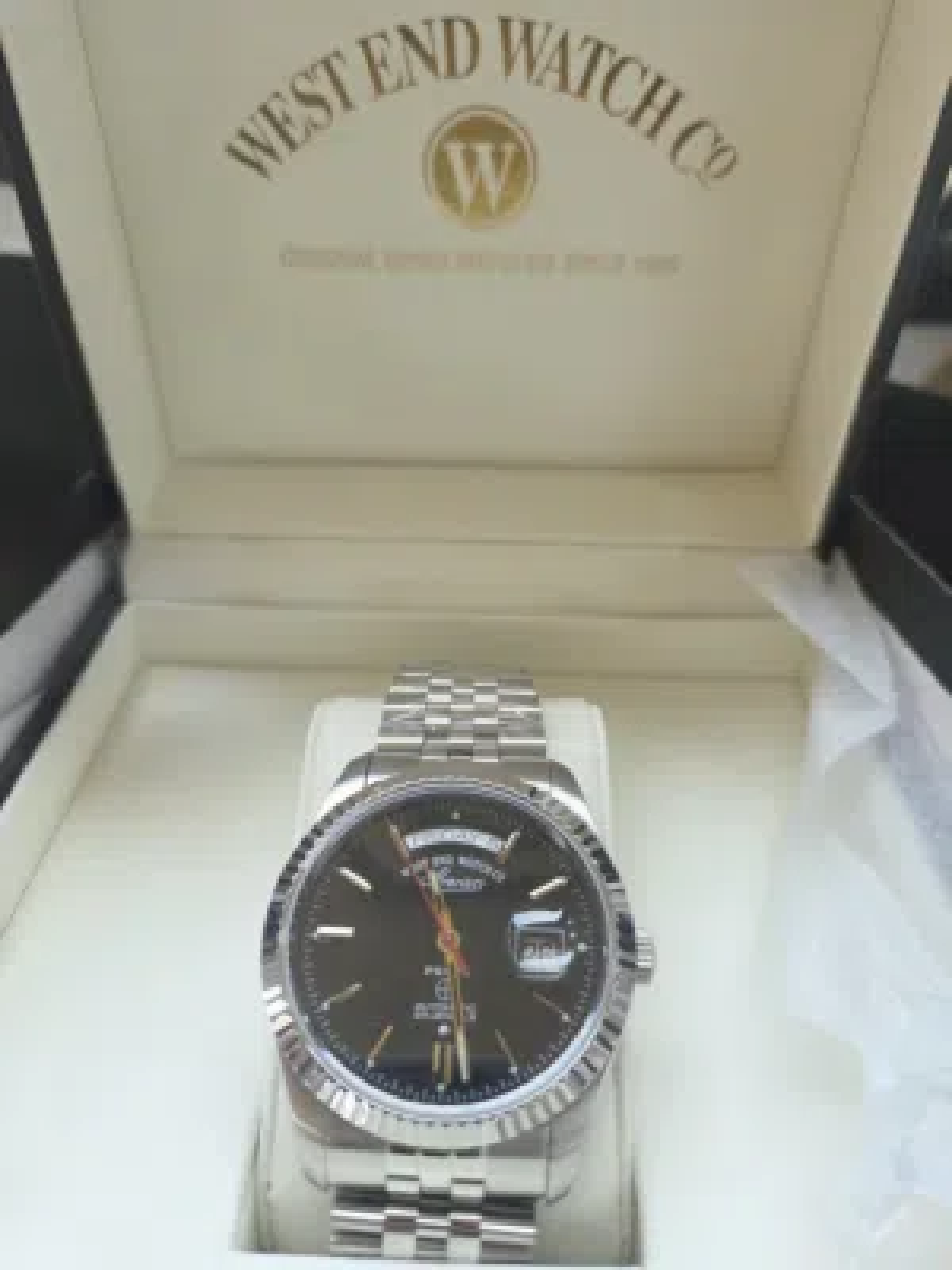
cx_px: 476
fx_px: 843
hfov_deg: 58.9
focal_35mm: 23
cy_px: 635
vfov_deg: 73.9
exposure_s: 1/101
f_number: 1.8
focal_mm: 5.4
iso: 200
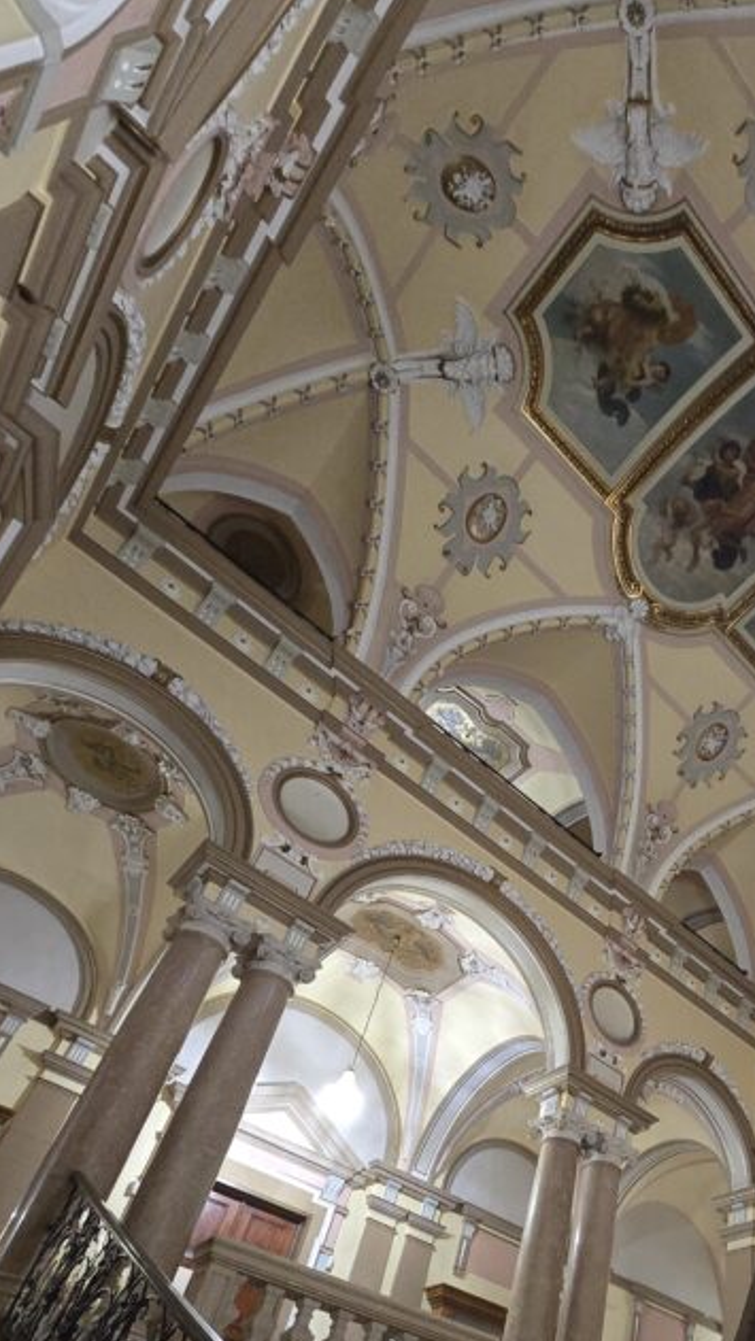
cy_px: 1018
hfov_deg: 46.4
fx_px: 818
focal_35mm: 23
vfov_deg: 72.8
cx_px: 625
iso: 1000
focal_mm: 2.2
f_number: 2.2
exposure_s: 1/50
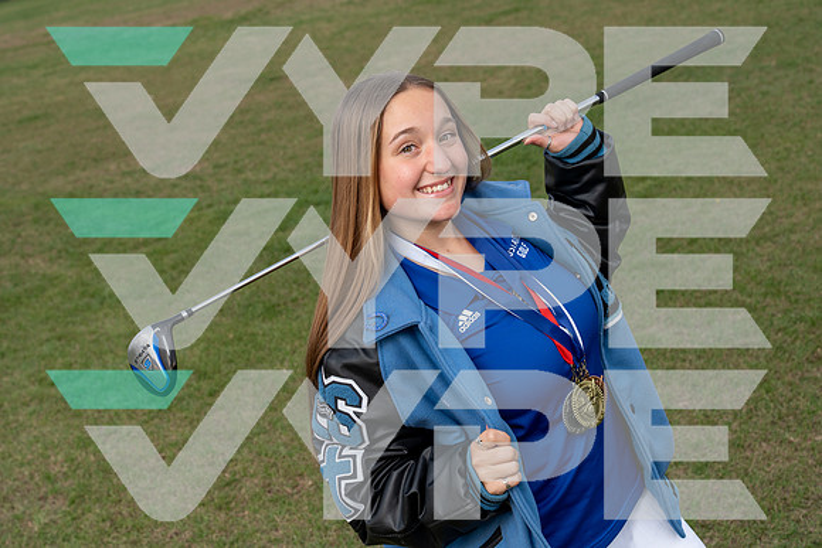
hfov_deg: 32.9
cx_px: 411
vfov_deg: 22.3
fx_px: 1393
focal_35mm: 61
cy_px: 274
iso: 250
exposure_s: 1/200
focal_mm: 61
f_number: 8
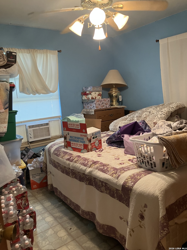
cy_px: 125
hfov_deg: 49.7
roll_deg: +3.3
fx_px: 202
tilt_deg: -7.7
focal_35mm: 28
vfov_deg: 63.4
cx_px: 94
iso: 250
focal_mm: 3.99
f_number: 1.8
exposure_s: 1/60
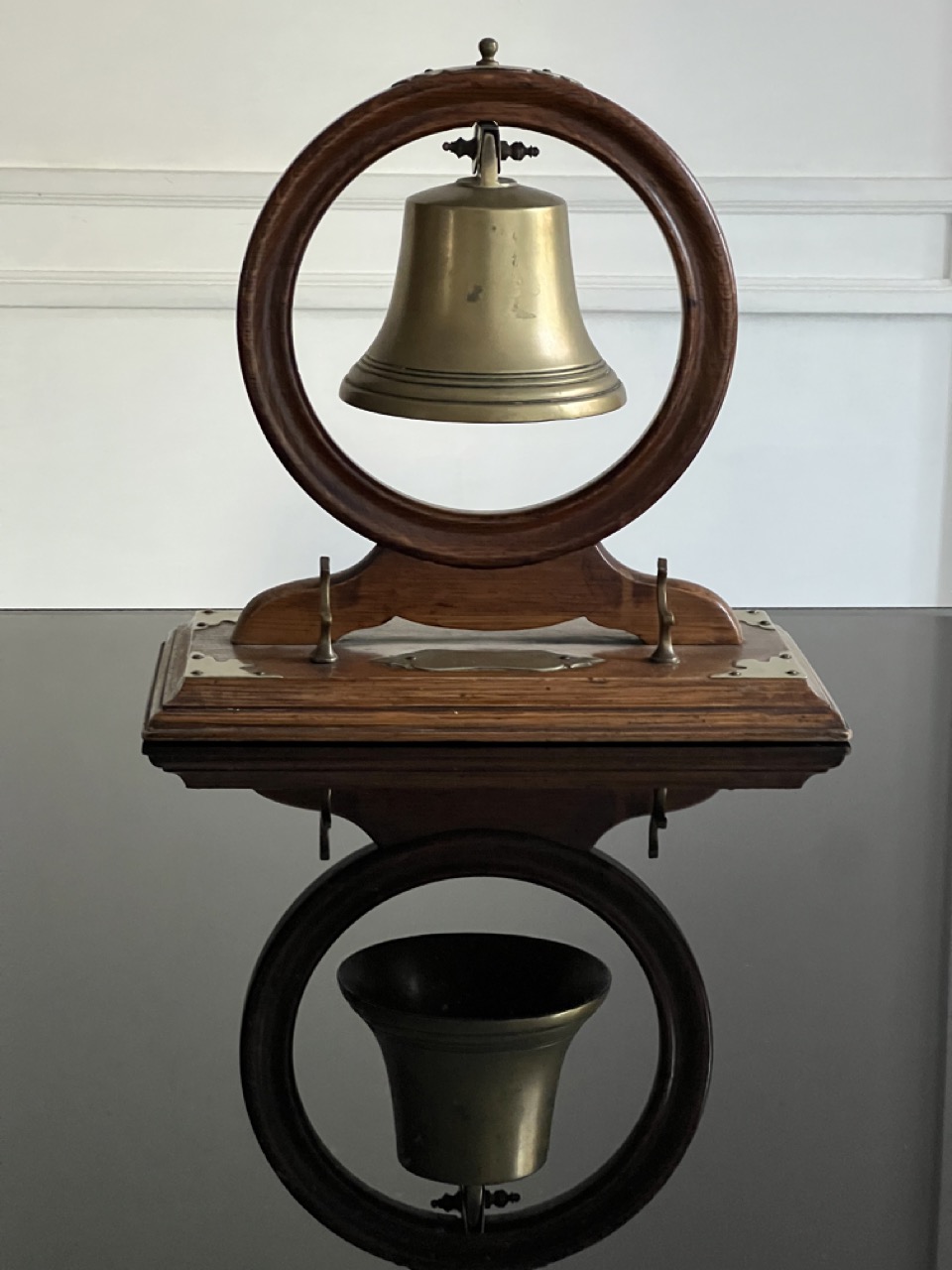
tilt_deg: -12.6
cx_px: 476
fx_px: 2824
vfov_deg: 25.3
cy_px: 635
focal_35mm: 77
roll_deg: +0.0
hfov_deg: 19.1
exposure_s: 1/41
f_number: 2.8
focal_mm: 9
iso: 1000
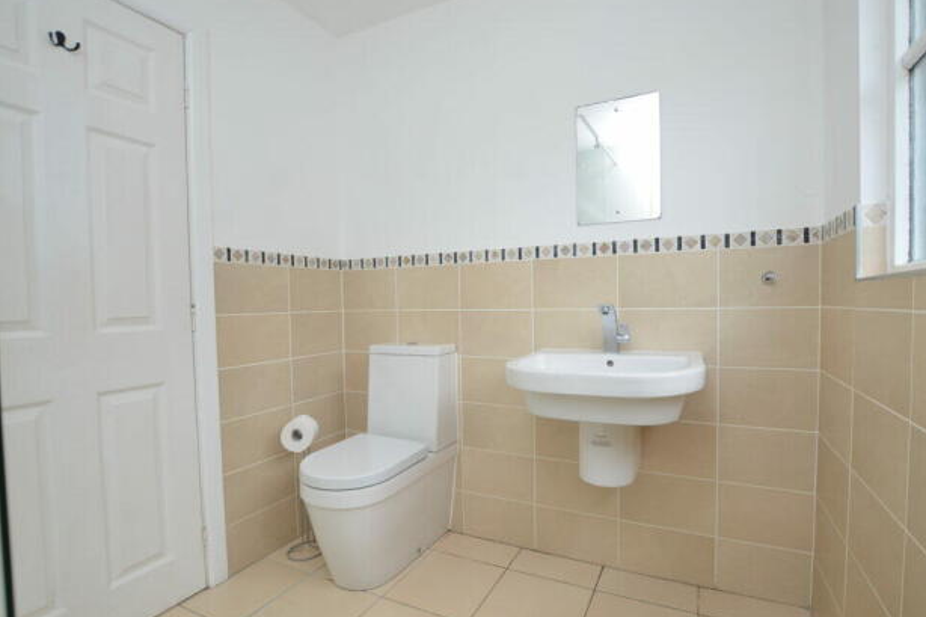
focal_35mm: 16
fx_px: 411
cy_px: 308
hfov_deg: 96.6
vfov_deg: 73.7
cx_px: 493
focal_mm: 10
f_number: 4.5
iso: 200
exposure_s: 1/80
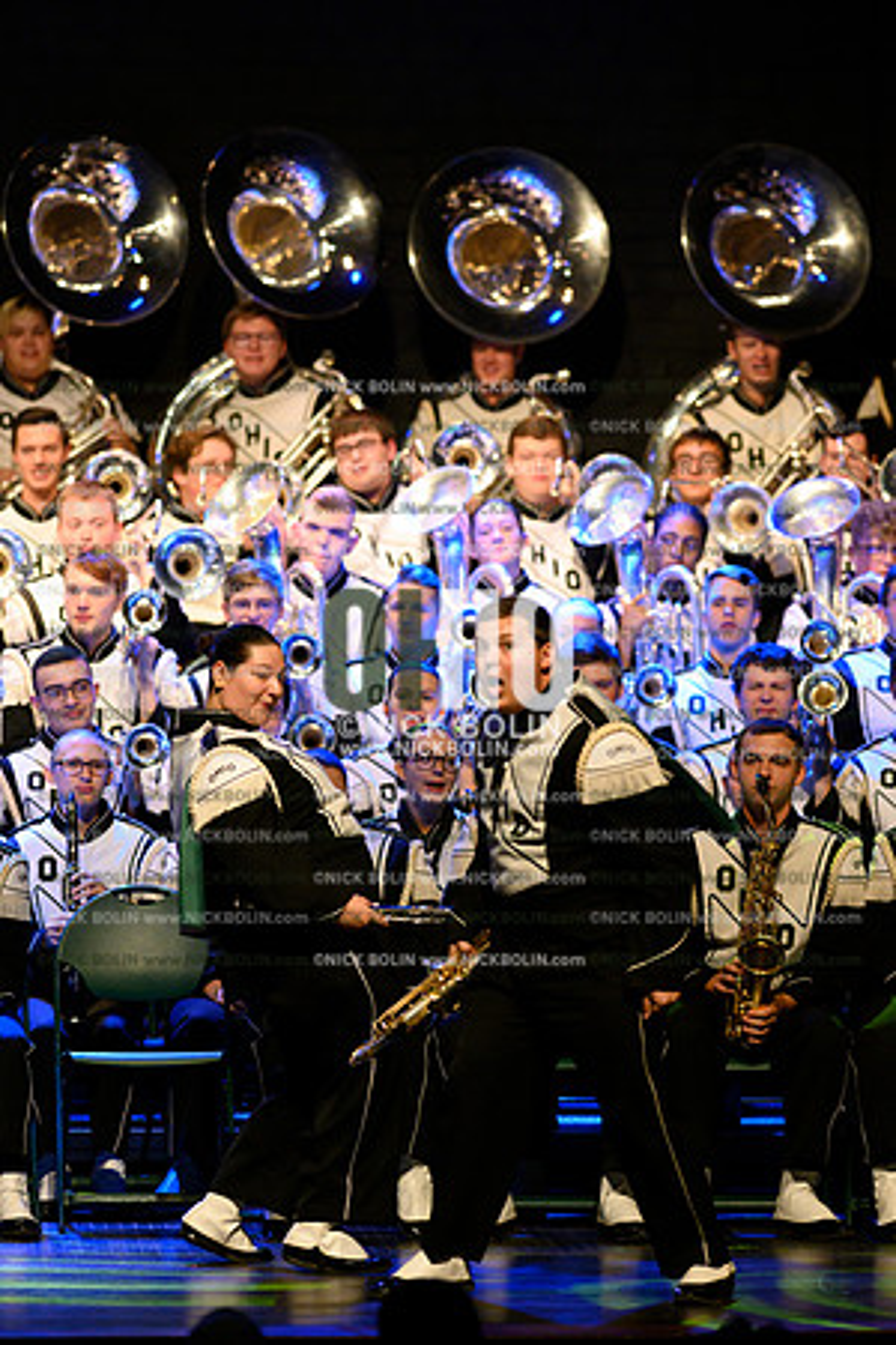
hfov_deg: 4.6
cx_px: 448
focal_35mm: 300
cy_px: 672
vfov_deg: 6.9
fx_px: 11199
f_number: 4
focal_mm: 300
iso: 6400
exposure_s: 1/500
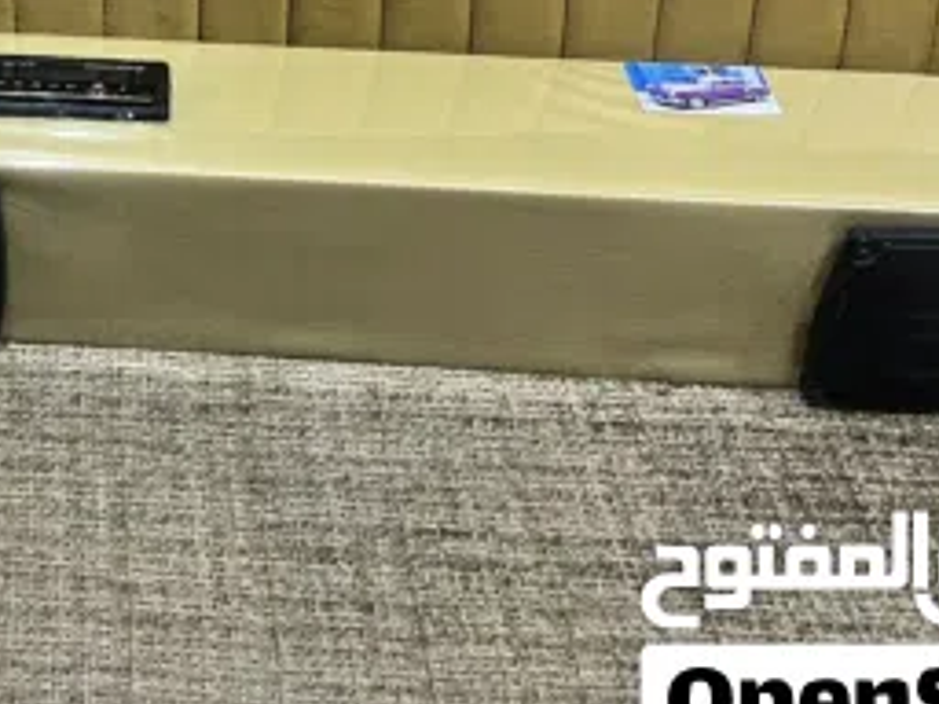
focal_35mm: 65
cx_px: 88
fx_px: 1763
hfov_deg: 28.6
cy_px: -18
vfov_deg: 21.7
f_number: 1.5
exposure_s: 1/50
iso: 125
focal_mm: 5.7
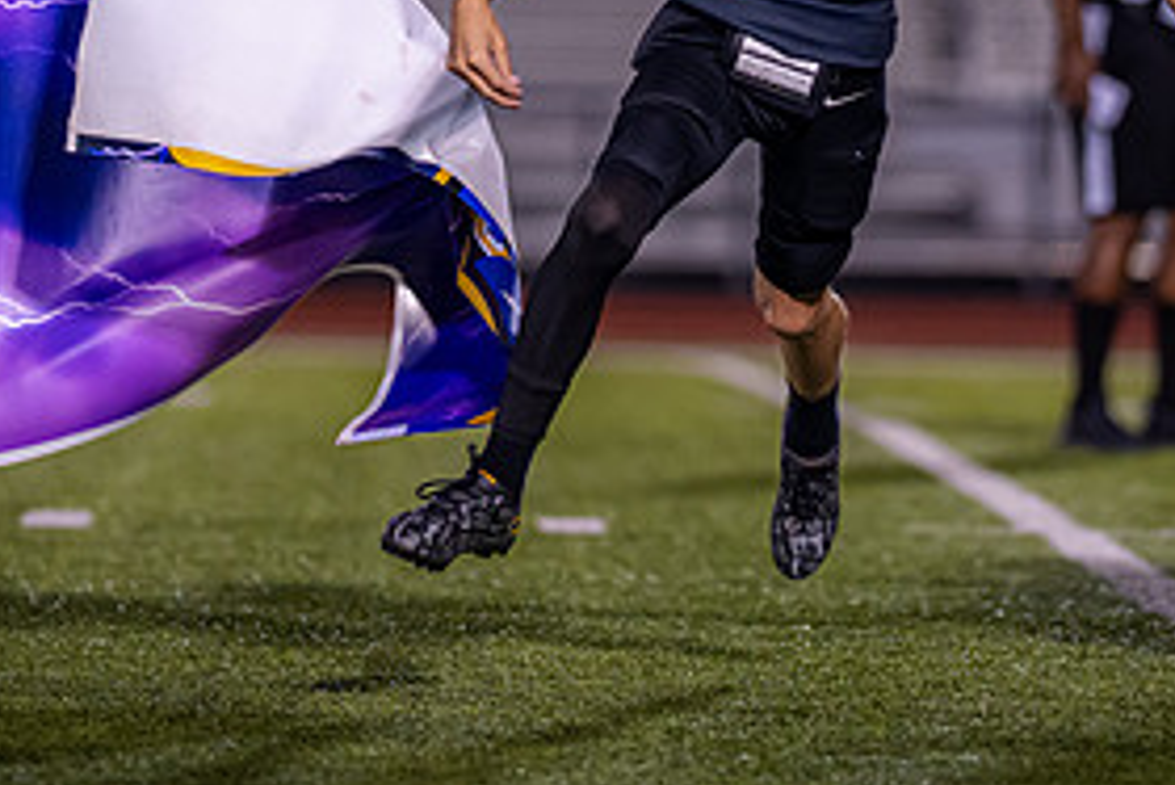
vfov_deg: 3.8
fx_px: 11821
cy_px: 15
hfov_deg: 5.7
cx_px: 877
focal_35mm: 362
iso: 1250
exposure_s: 1/1000
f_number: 1.8
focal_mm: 135
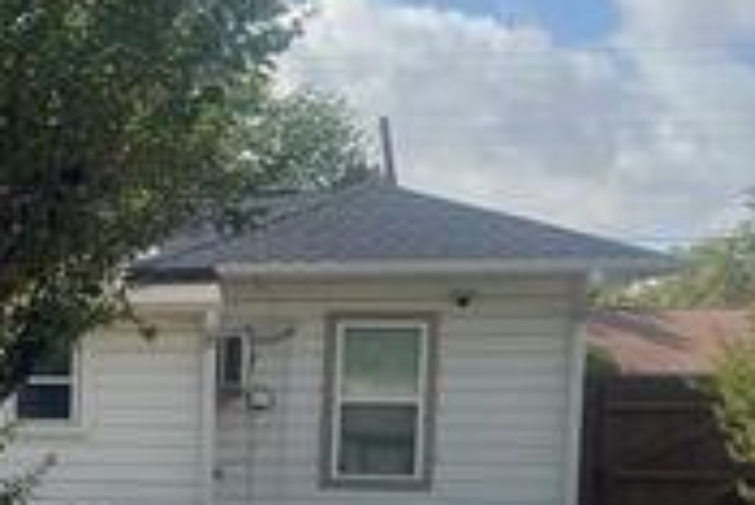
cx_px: -518
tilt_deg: -3.6
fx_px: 2078
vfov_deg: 13.6
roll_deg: -1.2
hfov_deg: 17.5
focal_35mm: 99
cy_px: 531
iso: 50
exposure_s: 1/3165
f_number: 1.5
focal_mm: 5.7
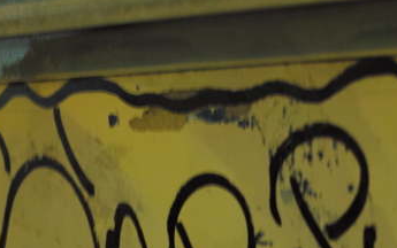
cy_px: 276
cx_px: 255
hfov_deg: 18.4
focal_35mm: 113
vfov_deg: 11.4
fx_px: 1223
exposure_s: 1/5
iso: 200
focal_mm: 30
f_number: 2.8
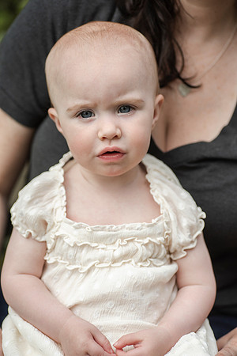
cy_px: 178
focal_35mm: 90
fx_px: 889
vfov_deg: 22.6
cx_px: 118
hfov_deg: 15.2
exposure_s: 1/4000
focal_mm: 90
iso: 400
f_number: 4
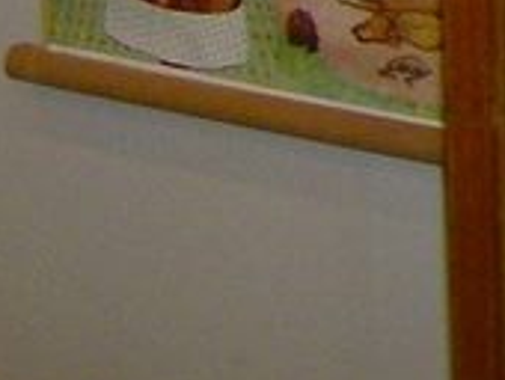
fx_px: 3097
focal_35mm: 212
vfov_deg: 6.6
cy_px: -604
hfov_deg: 8.2
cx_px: 1423
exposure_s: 1/60
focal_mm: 6
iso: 200
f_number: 2.8
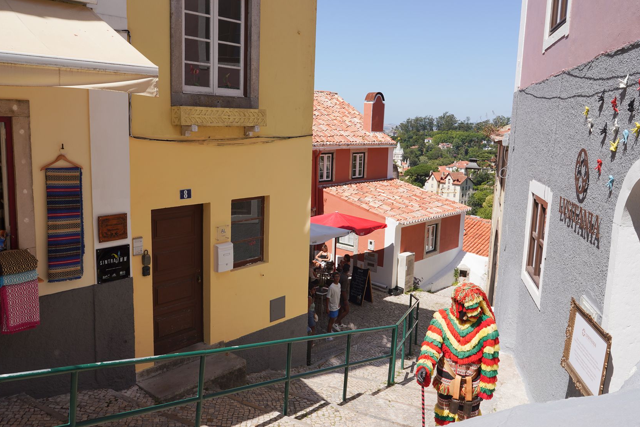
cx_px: 302
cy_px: 195
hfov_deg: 63.6
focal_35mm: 29
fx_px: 516
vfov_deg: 44.9
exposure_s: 1/100
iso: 100
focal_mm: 24
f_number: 16
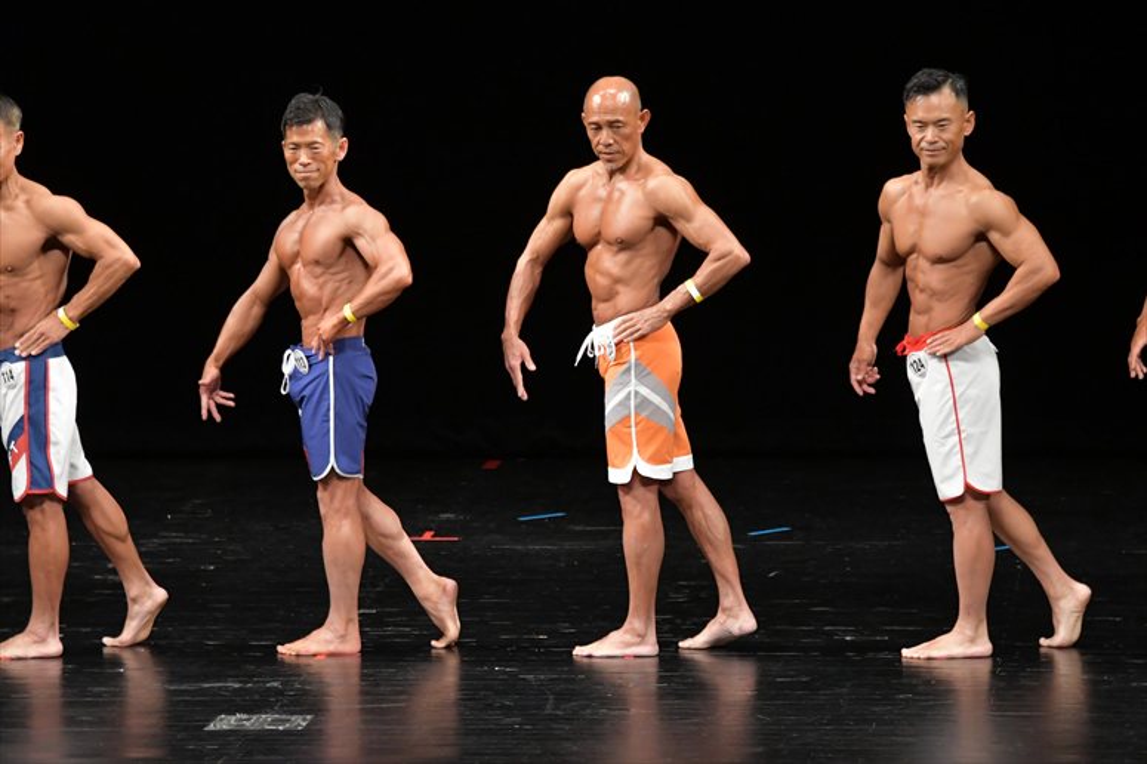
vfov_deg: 5.4
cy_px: 382
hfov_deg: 8.1
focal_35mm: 255
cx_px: 574
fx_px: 8121
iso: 3200
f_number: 5.6
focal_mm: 170
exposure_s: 1/400
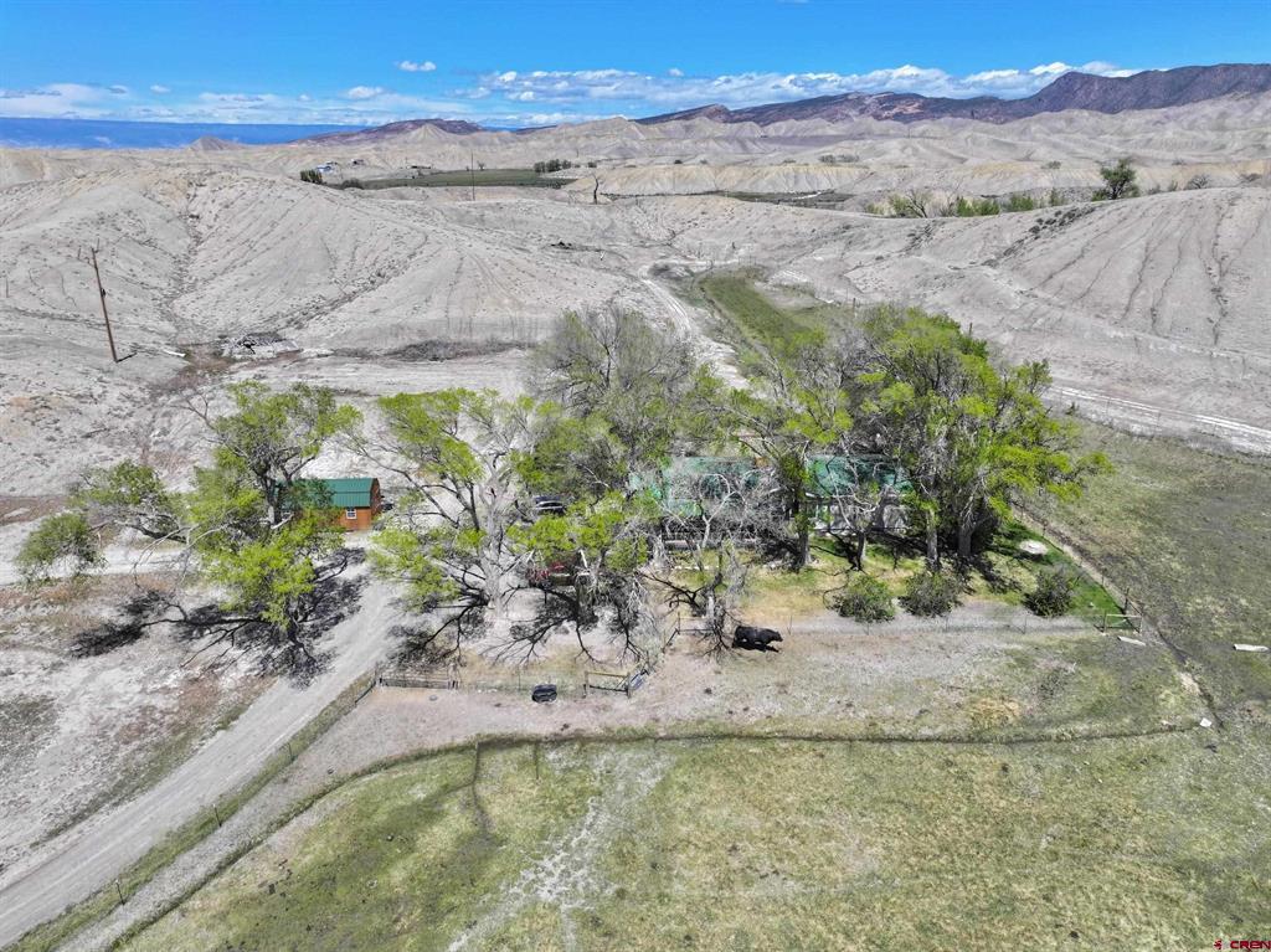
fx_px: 881
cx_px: 636
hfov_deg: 71.6
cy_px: 476
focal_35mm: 24
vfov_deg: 56.8
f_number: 2.8
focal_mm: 12.29
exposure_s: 1/2000
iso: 100
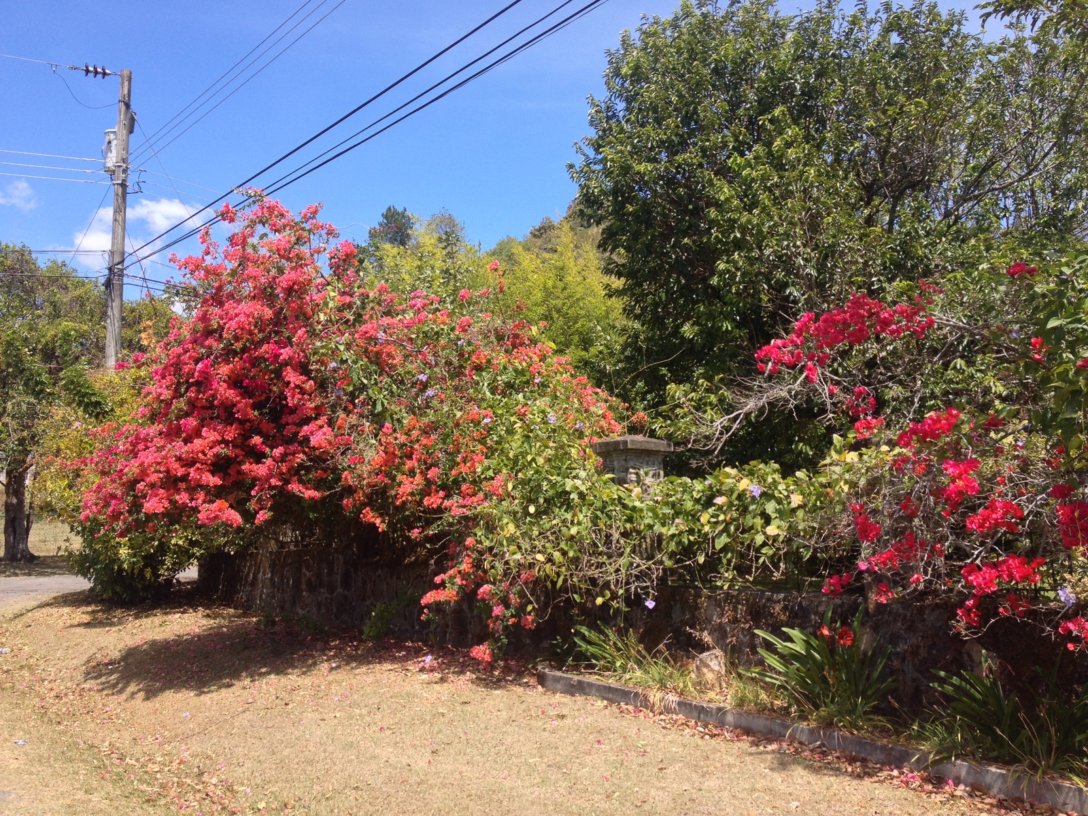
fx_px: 1100
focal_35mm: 35
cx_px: 544
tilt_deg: +5.0
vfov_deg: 40.7
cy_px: 408
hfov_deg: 52.6
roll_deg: +1.4
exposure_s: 1/606
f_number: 2.4
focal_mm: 4.28
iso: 50
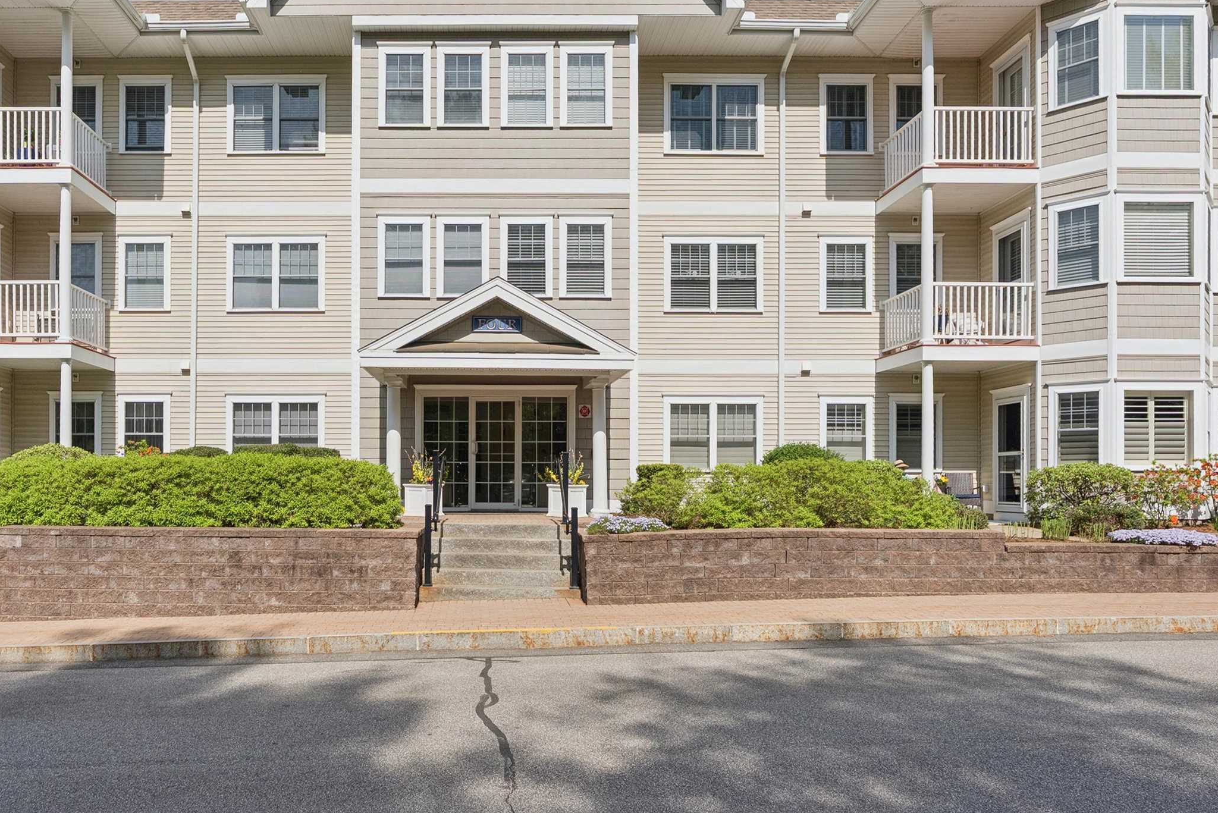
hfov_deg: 73.1
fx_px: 812
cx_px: 503
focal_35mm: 24
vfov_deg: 52.1
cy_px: 264
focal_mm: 16
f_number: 7.1
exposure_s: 1/800
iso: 320
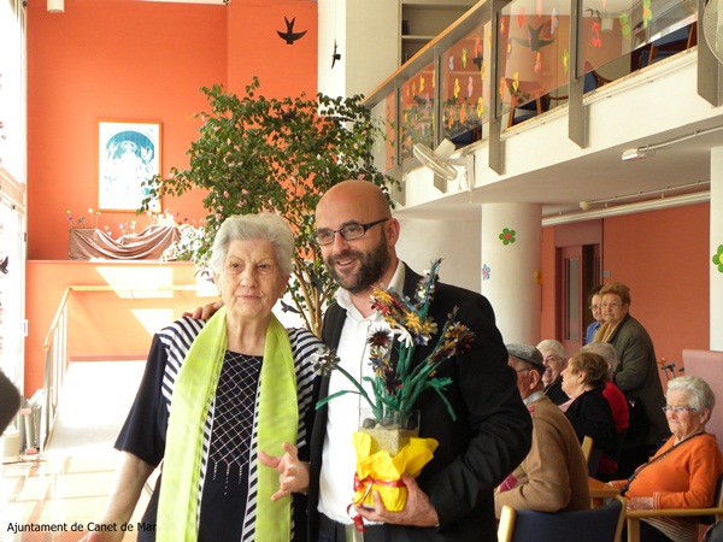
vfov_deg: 19.6
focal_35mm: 75
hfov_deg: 26.0
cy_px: 271
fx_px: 1566
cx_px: 362
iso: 131
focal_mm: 13.4
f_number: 4
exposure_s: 1/77.3
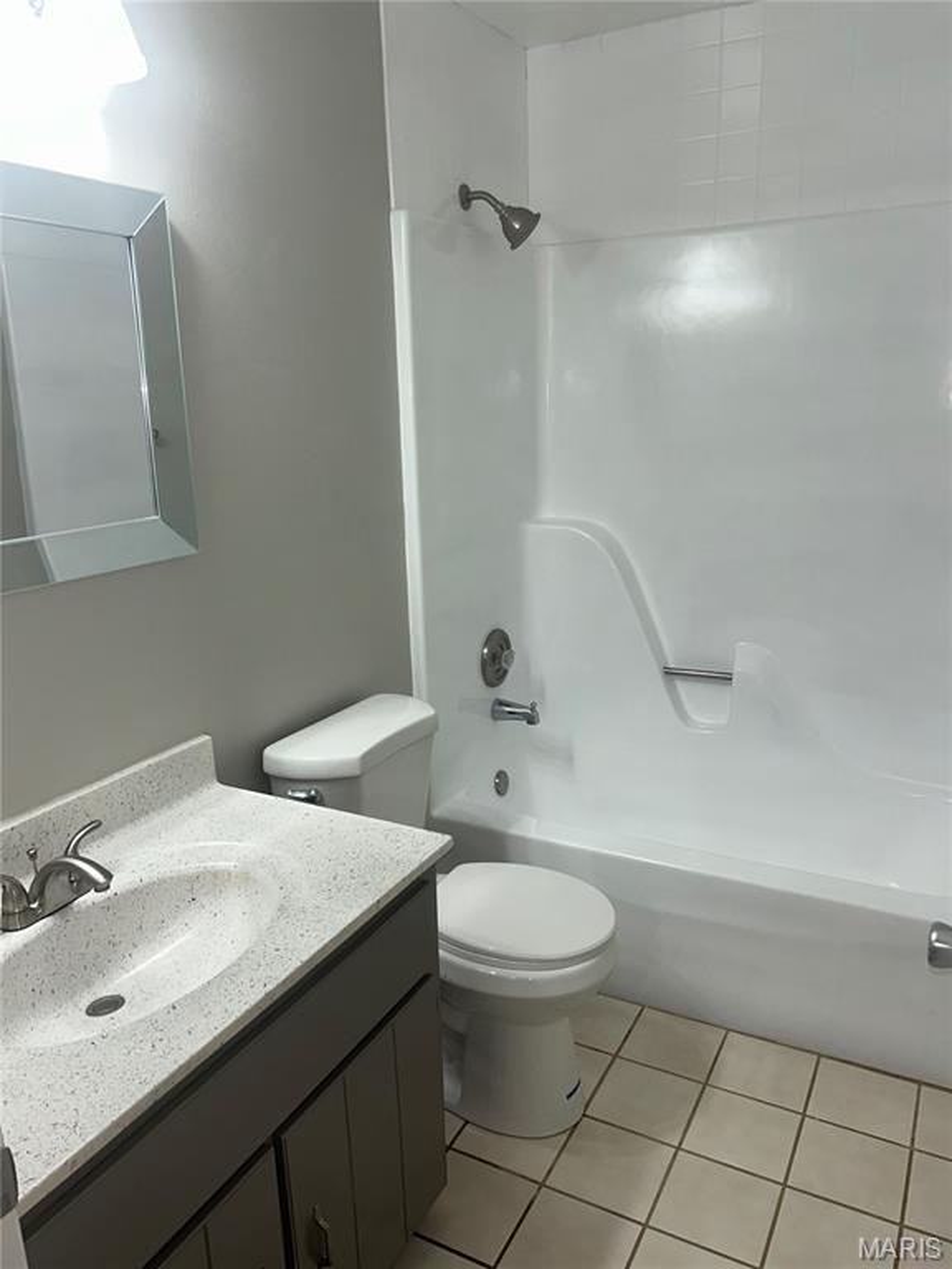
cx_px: 476
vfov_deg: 67.3
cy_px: 634
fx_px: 953
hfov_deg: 53.1
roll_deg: +1.5
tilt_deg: -15.1
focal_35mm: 26
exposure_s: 1/120
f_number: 1.5
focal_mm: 5.7
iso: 40
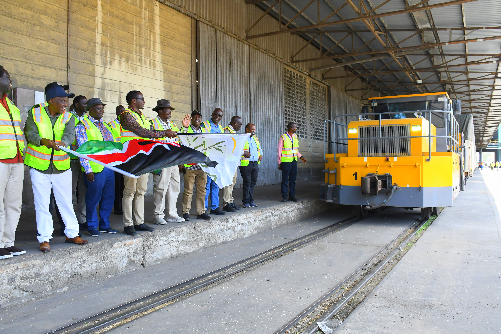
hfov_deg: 61.9
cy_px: 167
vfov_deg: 43.6
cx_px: 250
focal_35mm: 30
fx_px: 417
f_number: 6.3
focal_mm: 20
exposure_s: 1/250
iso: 640
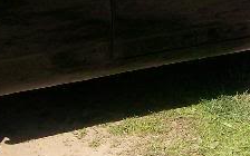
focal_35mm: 136
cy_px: 7
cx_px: 288
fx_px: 927
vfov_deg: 9.6
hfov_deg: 14.9
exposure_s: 1/419
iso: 80
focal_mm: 6
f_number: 4.8
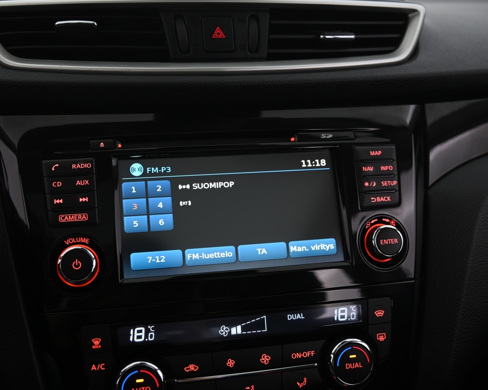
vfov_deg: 38.2
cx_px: 209
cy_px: 196
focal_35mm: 39
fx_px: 563
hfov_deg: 46.7
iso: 1000
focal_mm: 34
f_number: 4
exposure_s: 1/20
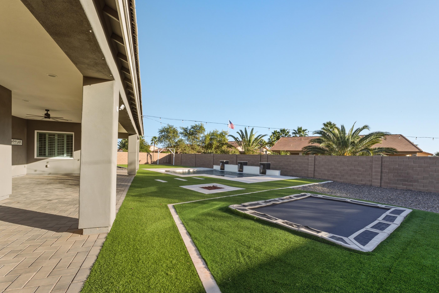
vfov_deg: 77.3
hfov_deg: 100.4
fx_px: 183
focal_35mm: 15
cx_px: 217
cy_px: 154
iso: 200
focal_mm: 14
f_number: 8
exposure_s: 1/2500
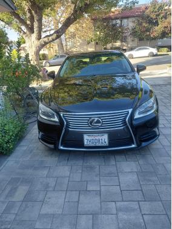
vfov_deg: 69.4
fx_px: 165
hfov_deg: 54.9
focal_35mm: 25
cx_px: 86
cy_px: 114
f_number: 1.8
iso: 50
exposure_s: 1/180
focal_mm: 4.69
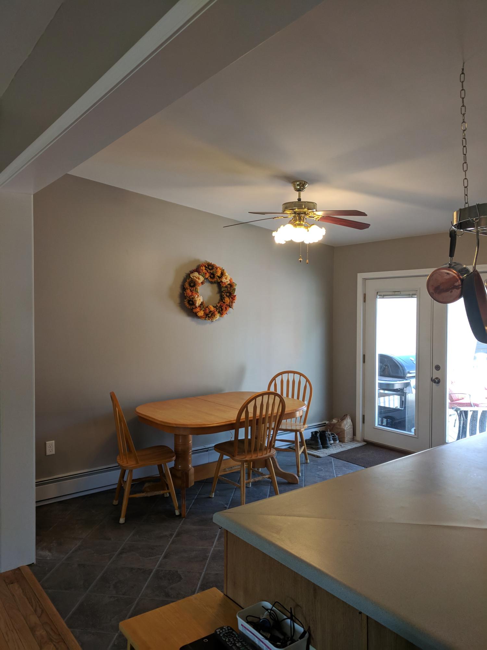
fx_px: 488
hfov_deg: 53.1
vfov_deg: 67.3
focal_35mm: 26
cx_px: 244
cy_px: 325
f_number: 2
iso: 114
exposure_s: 1/139
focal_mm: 4.67
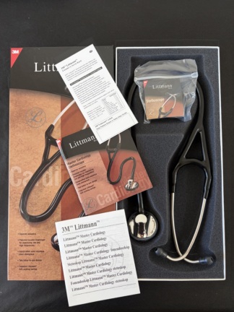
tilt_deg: -87.3
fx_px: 234
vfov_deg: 67.3
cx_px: 117
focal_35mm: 26
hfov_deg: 53.1
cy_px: 156
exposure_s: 1/77
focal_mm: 5.96
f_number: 1.6
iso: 125
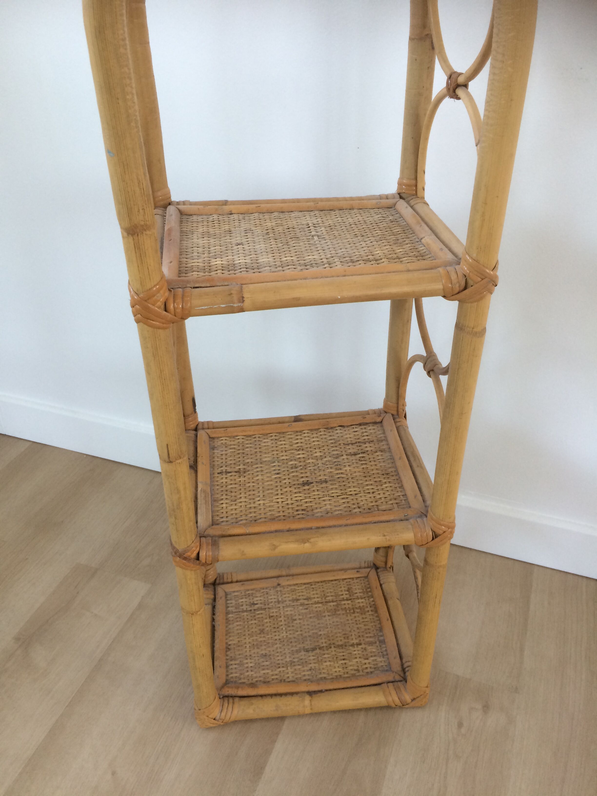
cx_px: 298
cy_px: 398
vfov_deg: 61.7
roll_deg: +2.0
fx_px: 667
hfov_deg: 48.2
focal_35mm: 29
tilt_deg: -34.9
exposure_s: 1/33
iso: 100
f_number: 2.2
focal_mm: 4.15
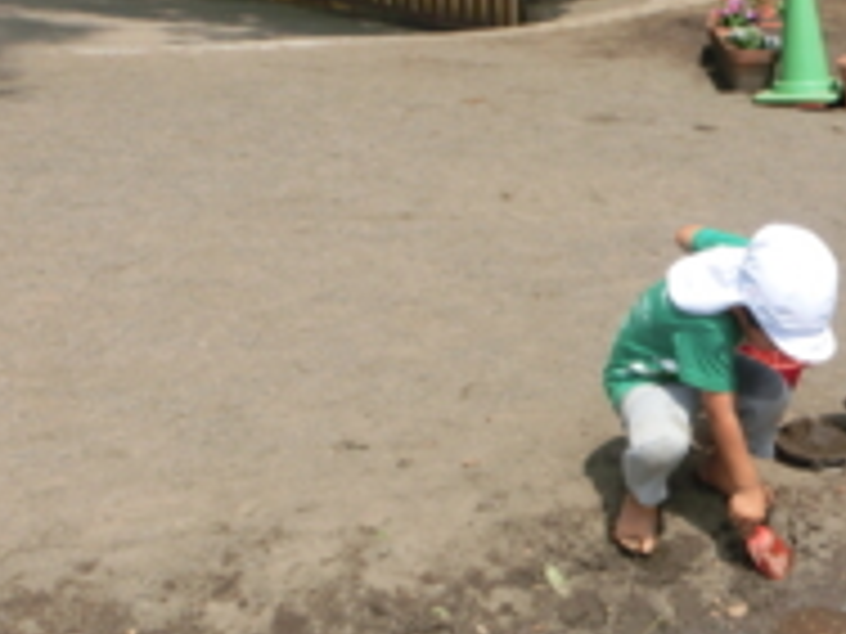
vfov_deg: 28.5
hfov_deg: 34.5
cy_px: 369
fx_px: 1246
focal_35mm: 51
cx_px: 819
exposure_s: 1/160
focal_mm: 4.24
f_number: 7.9
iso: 80
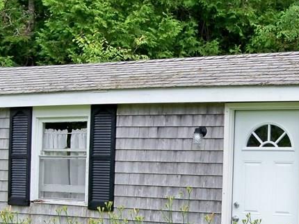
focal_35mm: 100
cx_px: 195
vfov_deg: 14.7
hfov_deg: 19.6
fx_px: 864
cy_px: 189
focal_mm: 7.5
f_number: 3.7
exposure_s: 1/100
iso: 80
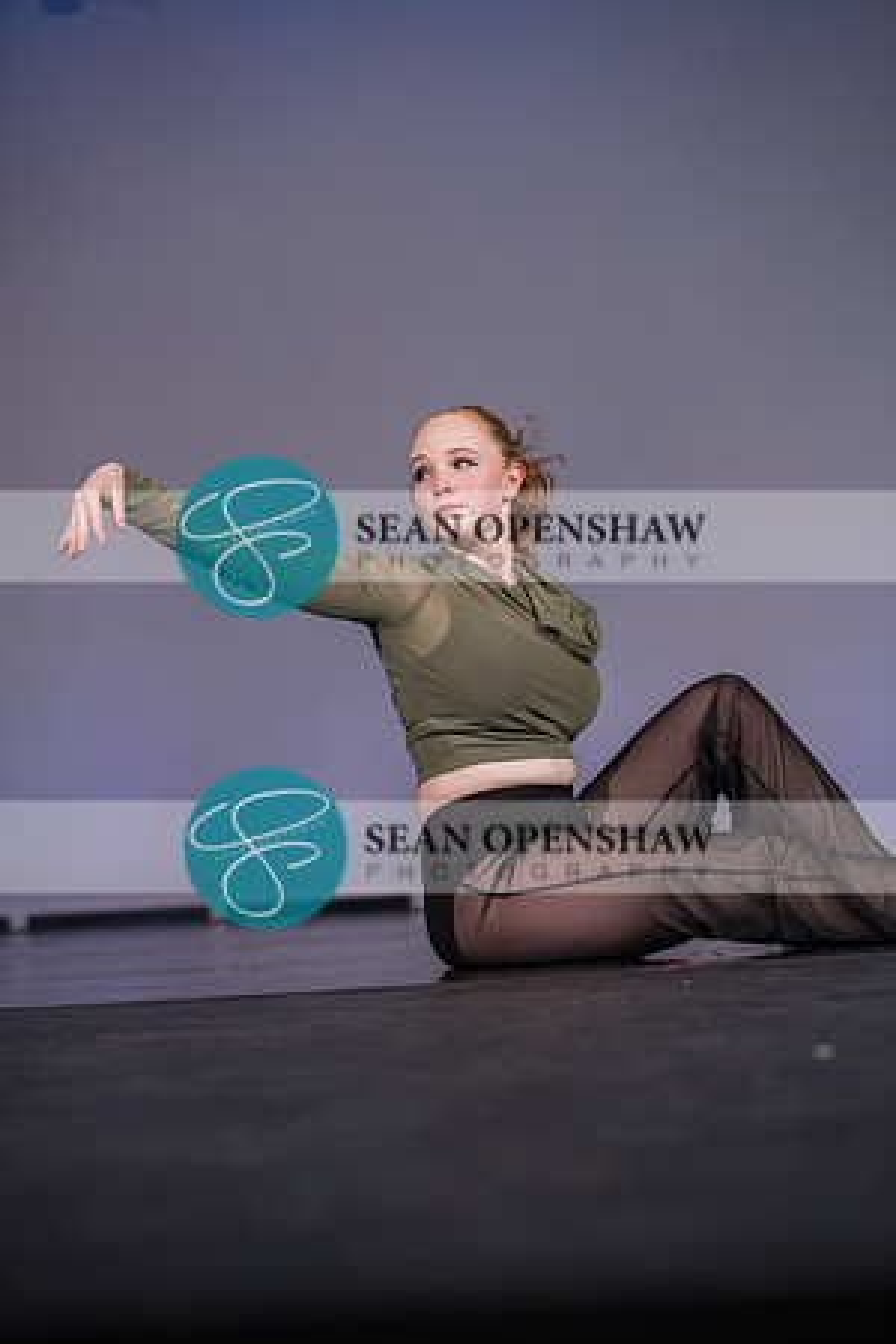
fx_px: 2613
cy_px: 672
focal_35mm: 70
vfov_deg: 28.8
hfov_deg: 19.5
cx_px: 448
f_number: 3.2
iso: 400
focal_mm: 70
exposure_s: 1/500
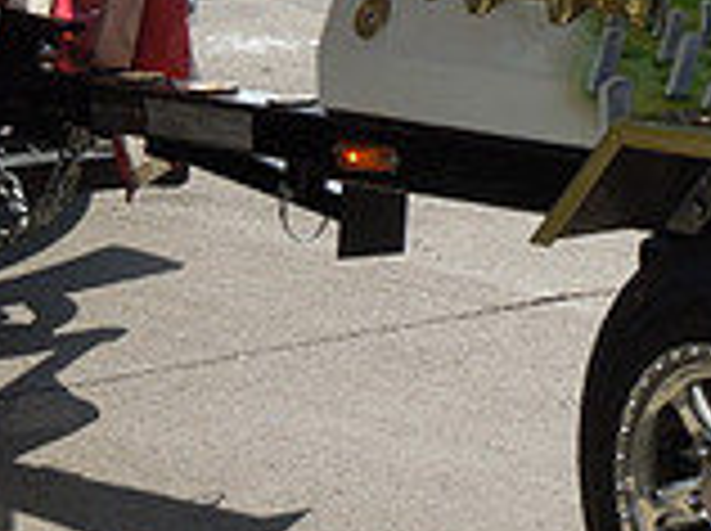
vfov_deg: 5.1
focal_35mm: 287
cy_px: -191
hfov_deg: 6.8
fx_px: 5886
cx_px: 1102
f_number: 4.5
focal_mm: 14.1
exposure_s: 1/500
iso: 100
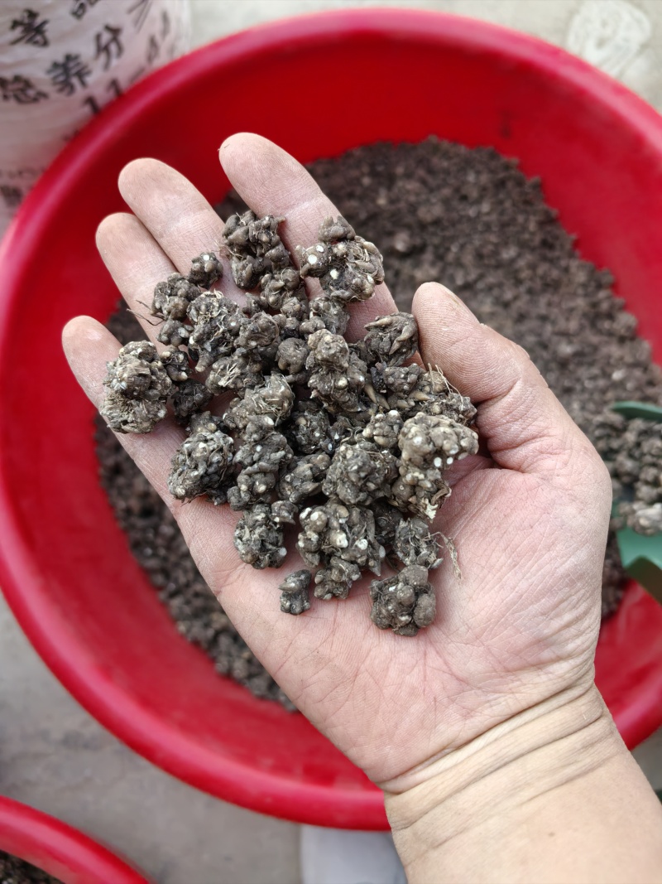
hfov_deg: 51.3
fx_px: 689
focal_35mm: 27
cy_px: 442
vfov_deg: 65.3
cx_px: 331
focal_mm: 5.72
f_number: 2
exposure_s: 1/907
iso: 160
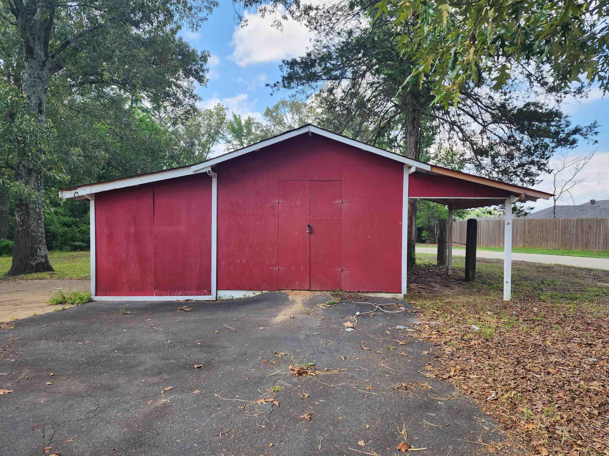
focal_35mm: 24
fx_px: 422
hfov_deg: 71.6
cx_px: 310
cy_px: 236
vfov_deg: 56.8
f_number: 1.8
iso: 12
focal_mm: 6.4
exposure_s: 1/288
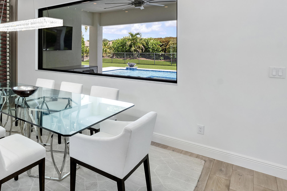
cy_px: 51
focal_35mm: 26
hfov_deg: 63.1
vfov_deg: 47.9
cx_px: 55
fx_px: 207
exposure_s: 1/15
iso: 160
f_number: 11
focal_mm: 10
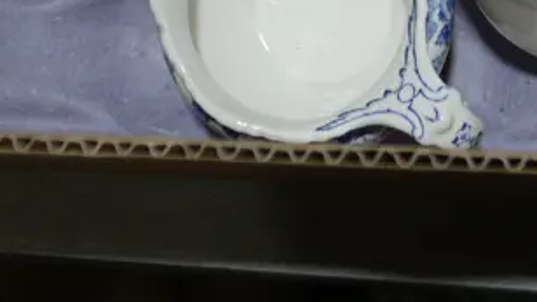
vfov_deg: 9.1
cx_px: 338
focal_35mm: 123
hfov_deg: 17.4
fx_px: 1751
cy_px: -361
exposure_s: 1/125
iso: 200
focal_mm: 17
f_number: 4
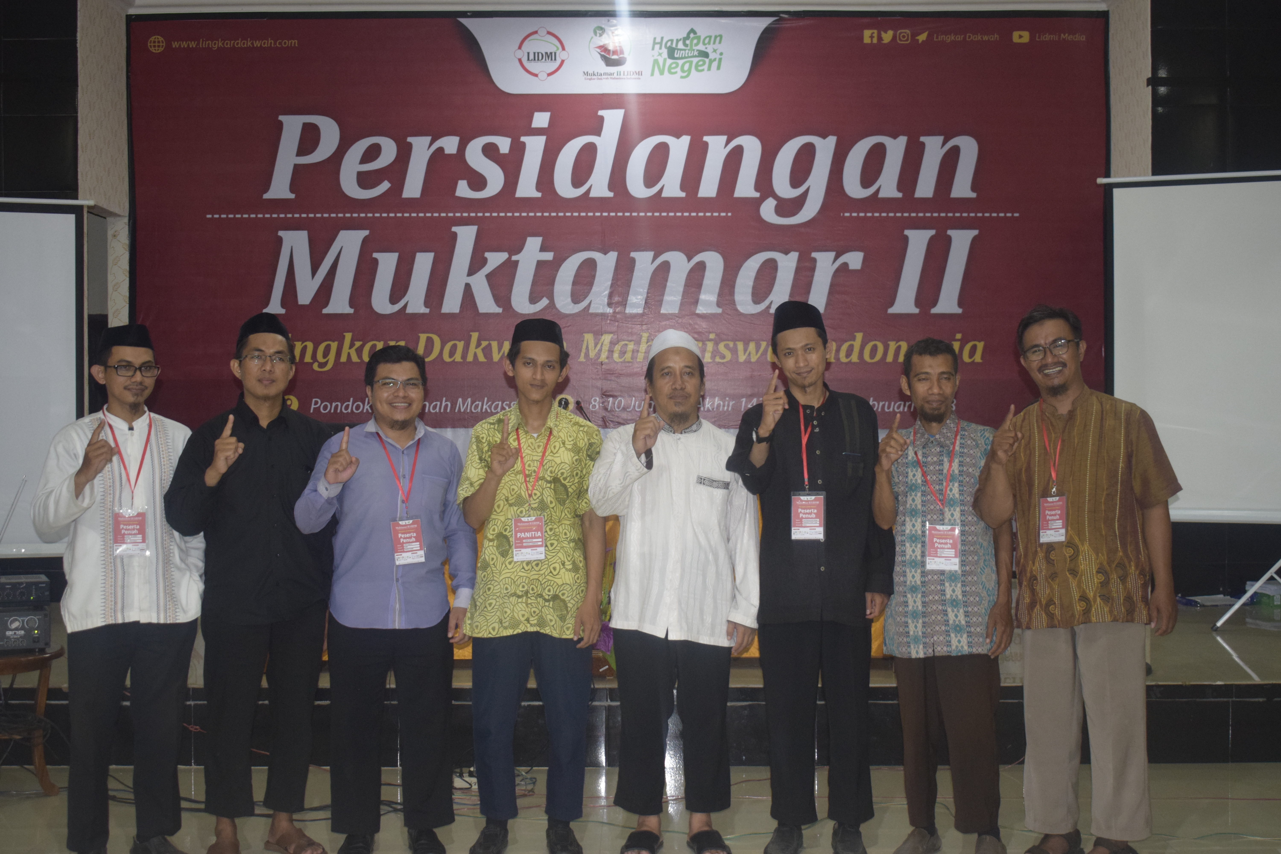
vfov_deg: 28.1
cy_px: 427
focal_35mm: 48
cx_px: 640
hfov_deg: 41.1
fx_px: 1708
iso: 1800
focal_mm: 32
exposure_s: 1/30
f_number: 4.5
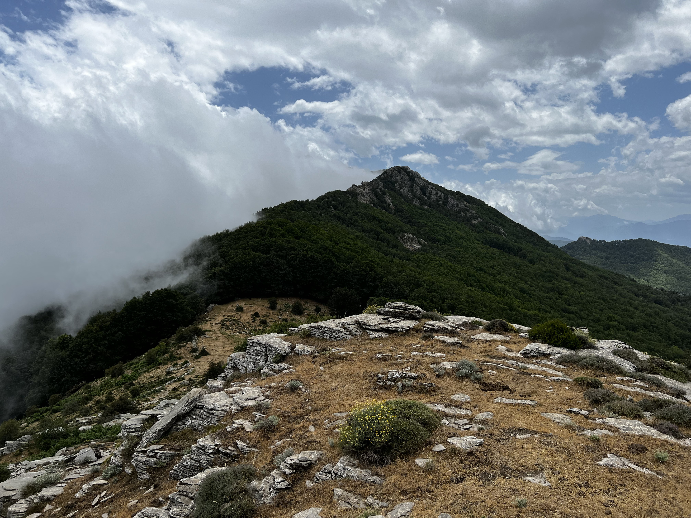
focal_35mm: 26
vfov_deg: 53.1
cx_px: 346
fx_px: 519
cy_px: 259
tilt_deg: -4.4
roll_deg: +0.7
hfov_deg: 67.3
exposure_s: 1/10309
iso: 50
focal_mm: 5.7
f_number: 1.5
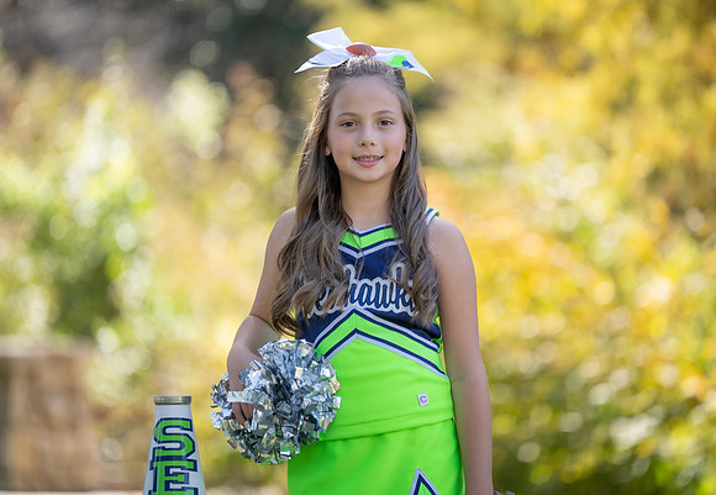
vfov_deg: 7.2
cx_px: 384
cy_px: 239
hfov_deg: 10.4
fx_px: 3928
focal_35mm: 195
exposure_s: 1/320
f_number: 2.8
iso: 100
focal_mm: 180
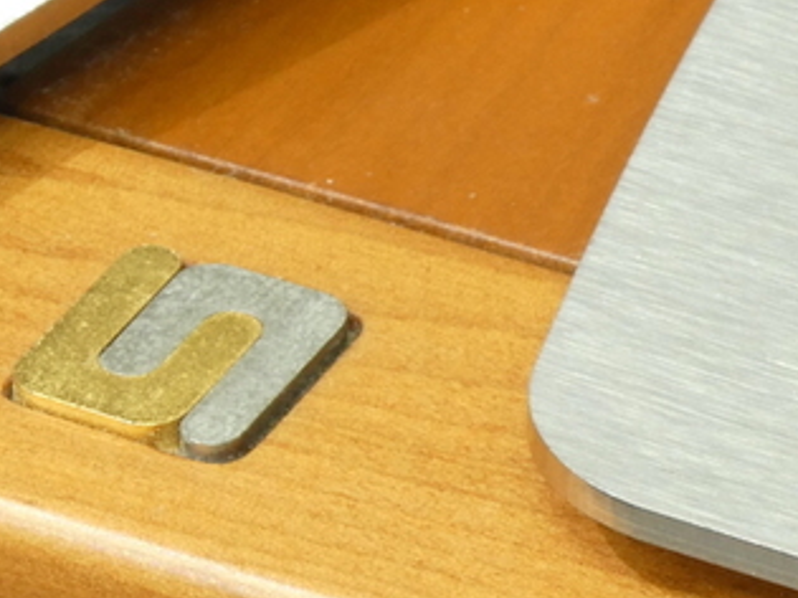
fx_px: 10600
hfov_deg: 4.3
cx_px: 567
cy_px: 682
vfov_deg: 3.2
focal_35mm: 460
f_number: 8
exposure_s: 1/1.3
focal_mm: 27.1
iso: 200
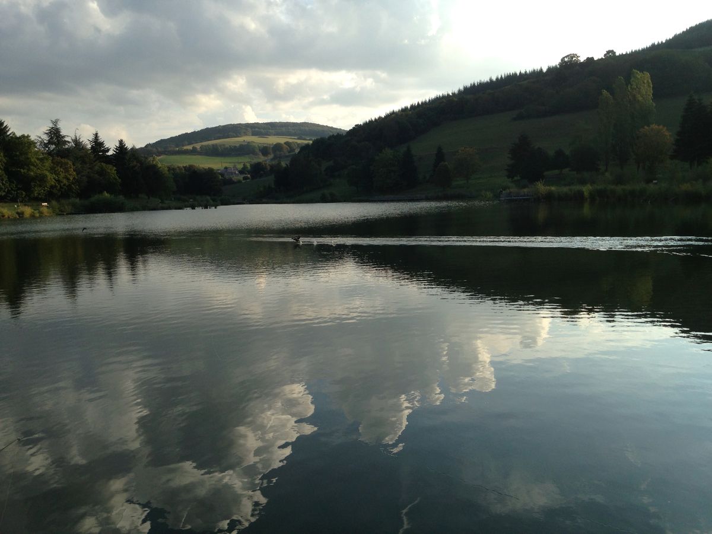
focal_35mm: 33
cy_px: 267
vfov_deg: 42.9
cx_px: 356
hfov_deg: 55.4
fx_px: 679
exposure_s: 1/1043
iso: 50
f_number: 2.4
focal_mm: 4.12
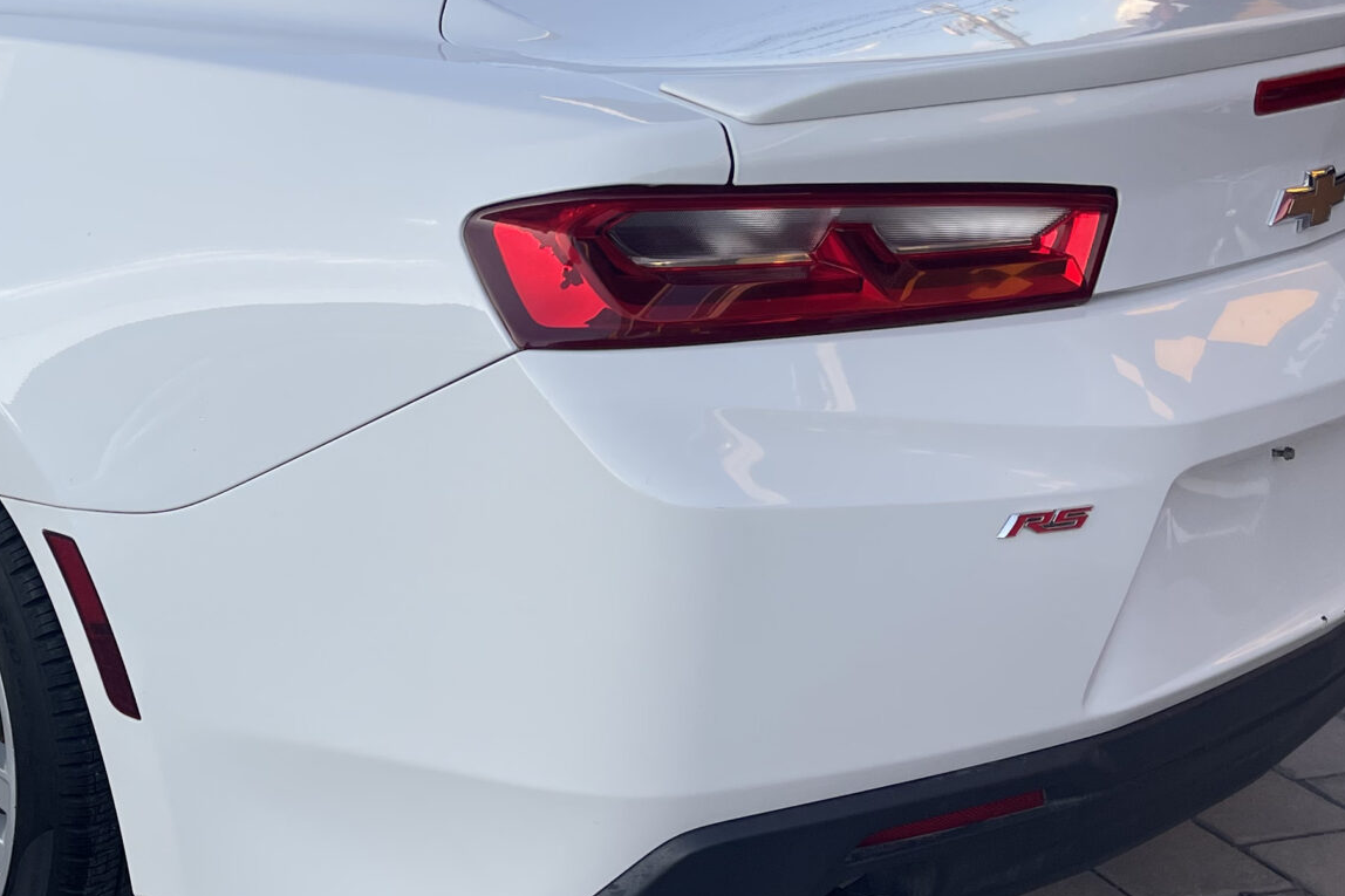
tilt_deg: -16.0
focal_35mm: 58
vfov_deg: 23.3
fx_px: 2166
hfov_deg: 32.8
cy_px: 358
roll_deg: -0.7
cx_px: 143
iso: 32
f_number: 1.6
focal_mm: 5.1
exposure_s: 1/731
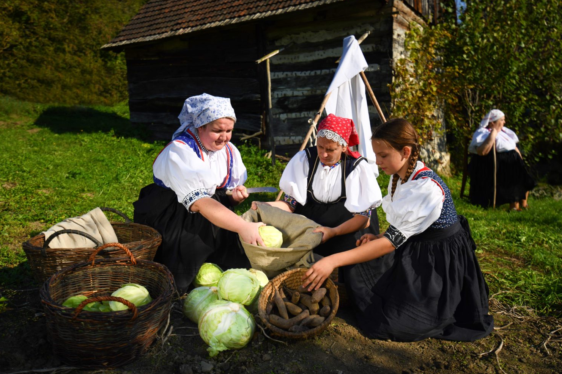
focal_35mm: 28
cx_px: 290
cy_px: 191
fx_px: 437
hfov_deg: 65.5
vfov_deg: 46.4
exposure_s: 1/2500
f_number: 2.8
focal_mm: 27
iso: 100
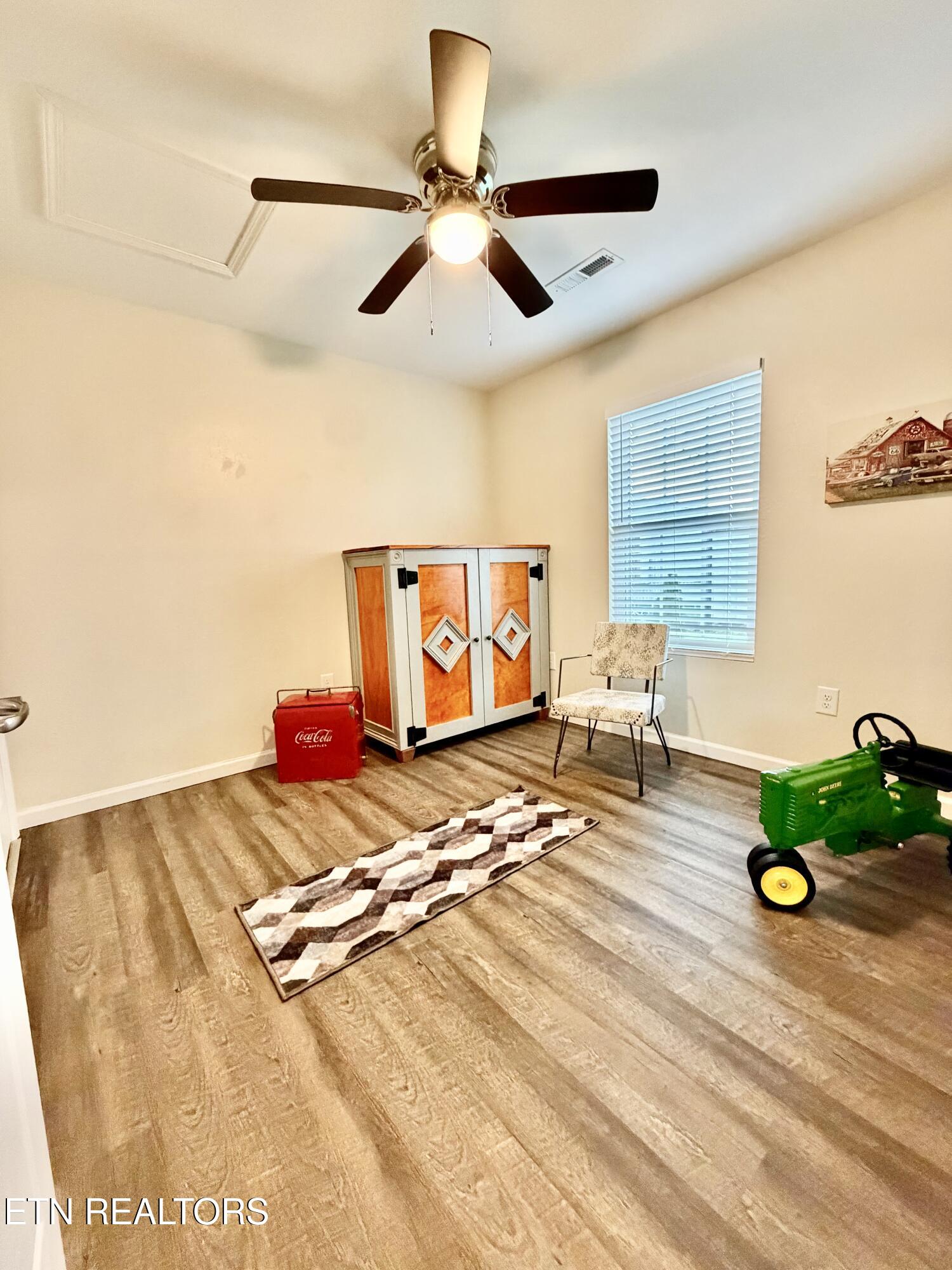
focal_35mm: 14
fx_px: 513
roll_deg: +2.2
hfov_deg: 85.7
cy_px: 635
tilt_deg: -6.2
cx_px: 476
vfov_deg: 102.1
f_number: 2.2
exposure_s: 1/60
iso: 800
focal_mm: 2.22
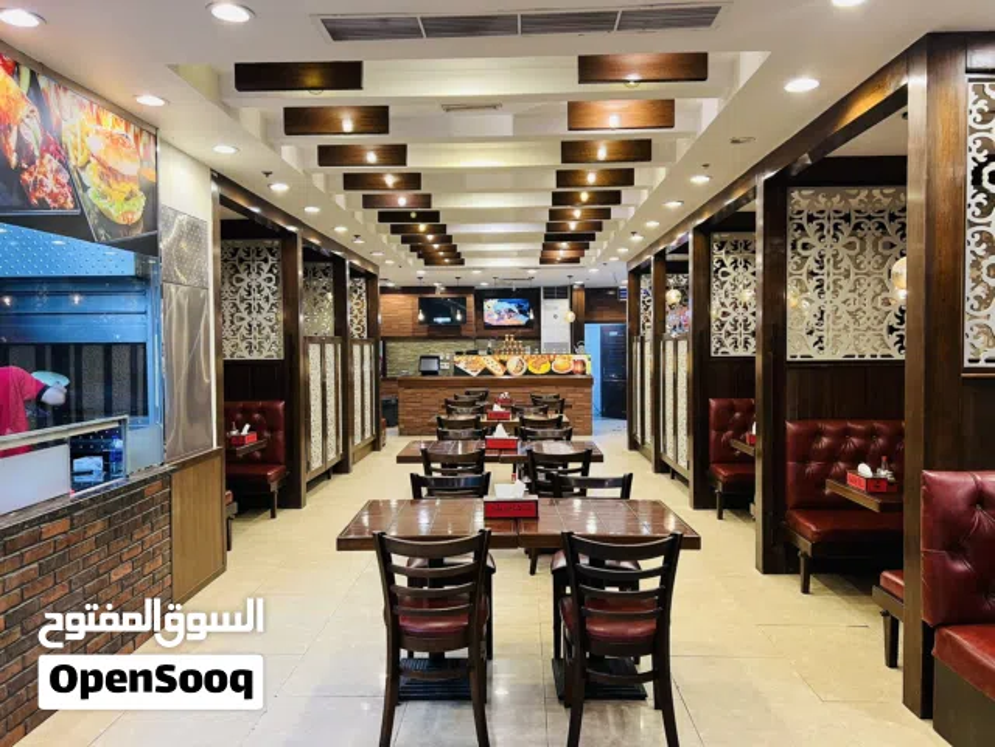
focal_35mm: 26
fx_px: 747
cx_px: 498
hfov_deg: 67.3
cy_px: 374
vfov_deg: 53.1
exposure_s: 1/50
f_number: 1.5
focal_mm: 5.7
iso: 100
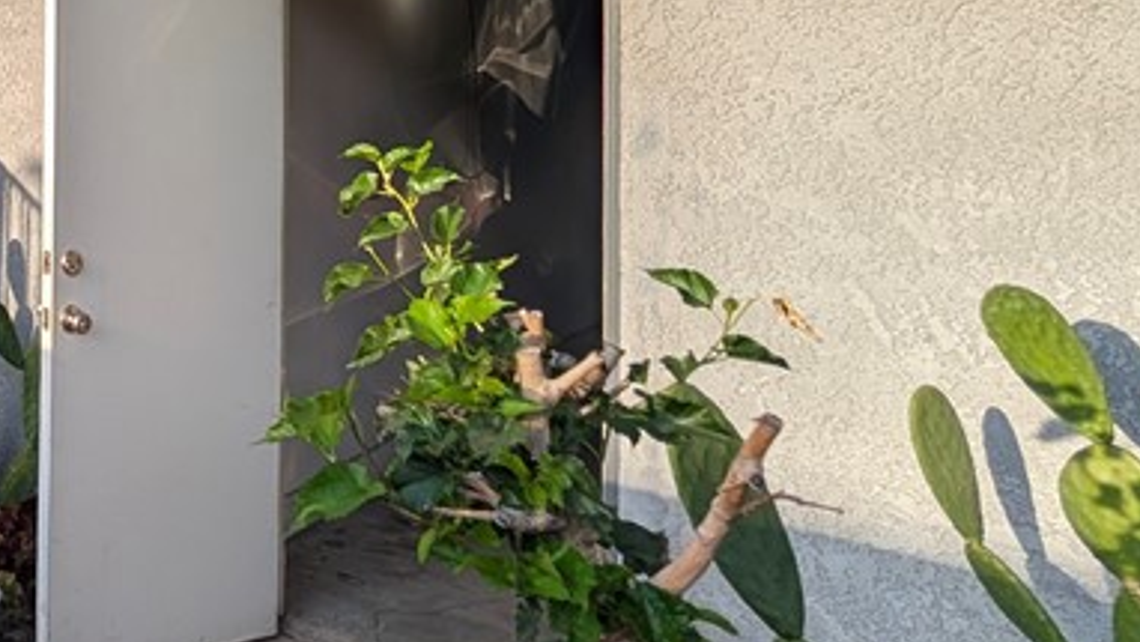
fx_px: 1058
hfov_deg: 40.5
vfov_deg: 31.4
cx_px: -216
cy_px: 15
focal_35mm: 35
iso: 49
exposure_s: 1/1330
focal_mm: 2.02
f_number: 1.7
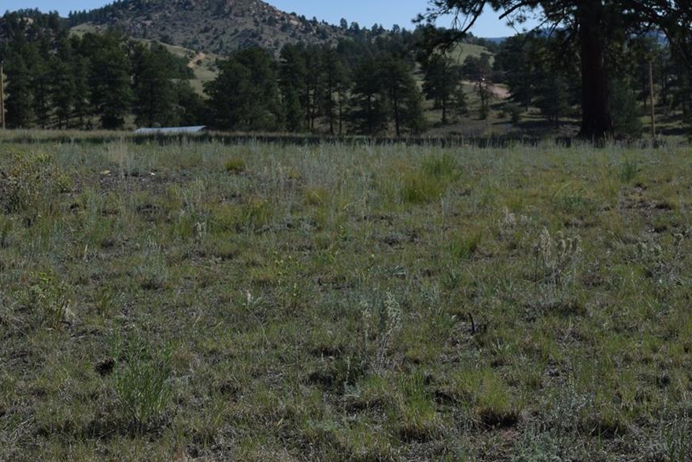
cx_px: 368
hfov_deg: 28.4
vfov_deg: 18.9
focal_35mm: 71
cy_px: 68
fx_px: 1365
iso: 100
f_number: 9
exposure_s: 1/400
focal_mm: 26
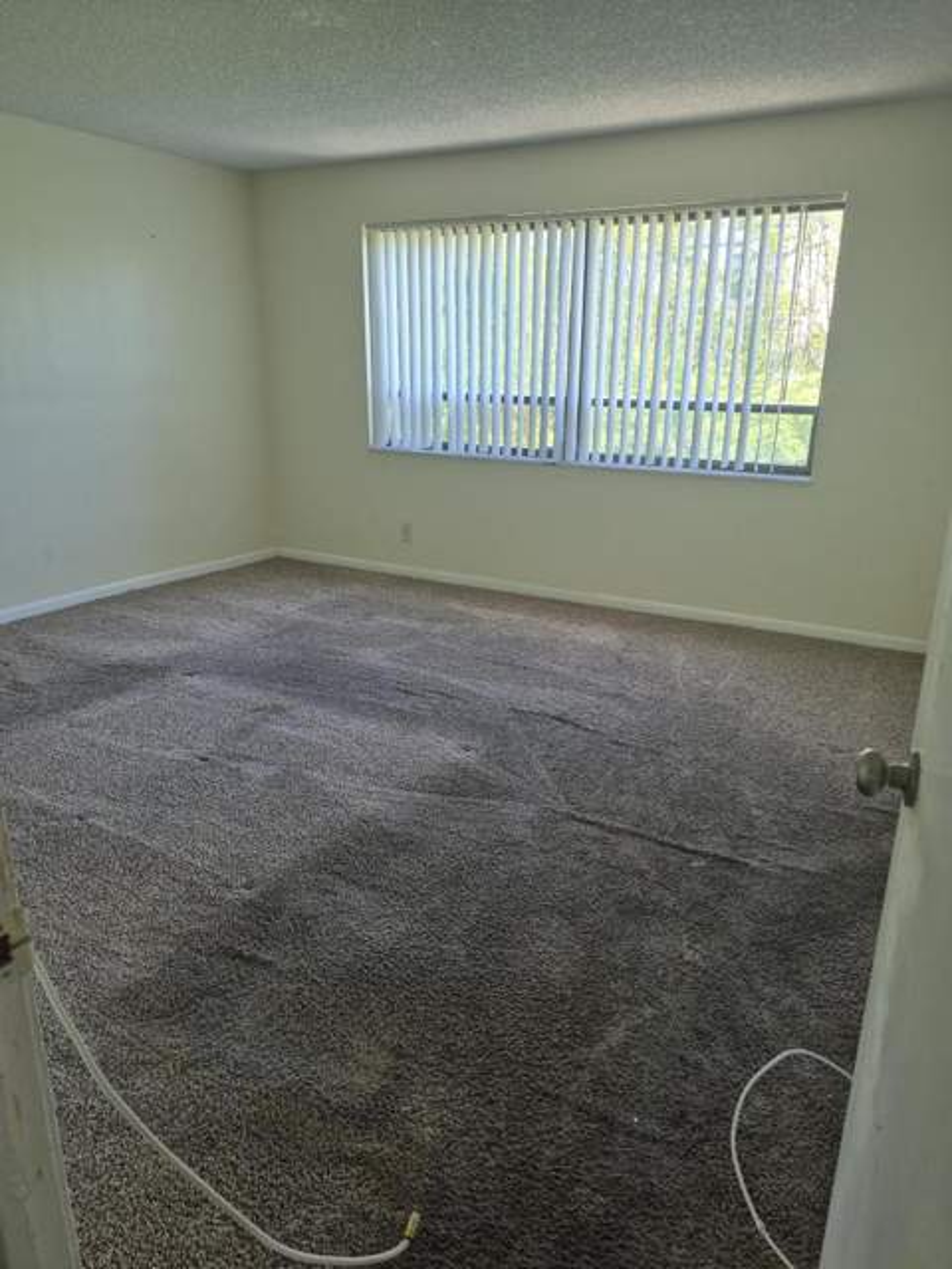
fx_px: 843
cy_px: 634
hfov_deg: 58.9
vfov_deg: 73.9
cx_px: 476
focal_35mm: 23
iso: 160
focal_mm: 5.4
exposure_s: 1/180
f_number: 1.8
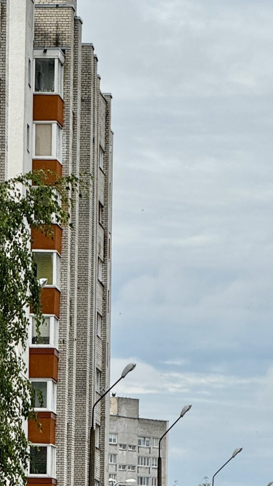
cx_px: -3
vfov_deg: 7.3
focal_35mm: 294
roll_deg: -1.0
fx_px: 3784
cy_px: 477
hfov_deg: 4.1
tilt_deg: +2.5
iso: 50
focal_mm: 15.66
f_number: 2.8
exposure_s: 1/914
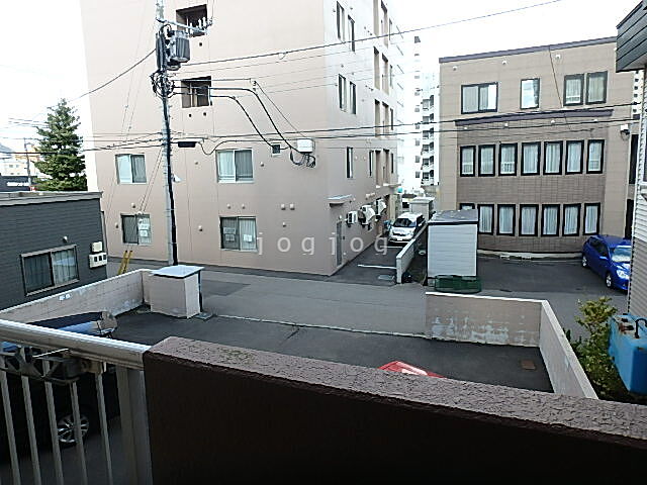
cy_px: 242
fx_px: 393
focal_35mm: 21
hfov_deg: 79.0
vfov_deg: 63.4
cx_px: 324
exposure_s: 1/200
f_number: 3.5
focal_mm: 3.7
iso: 125
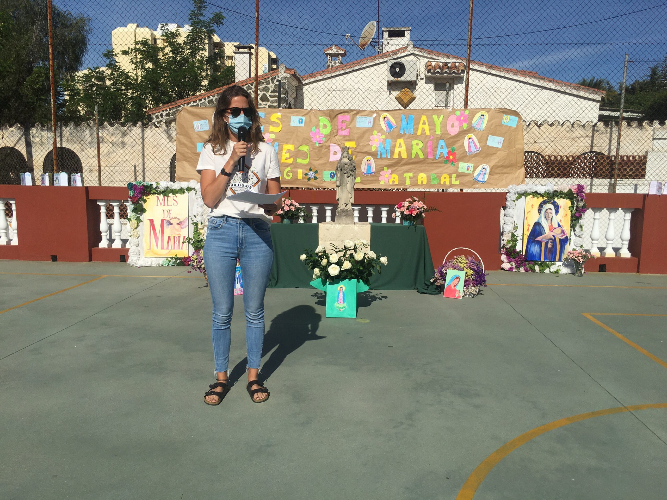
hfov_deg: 61.7
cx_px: 334
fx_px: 559
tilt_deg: -7.6
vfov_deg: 48.2
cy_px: 250
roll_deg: -0.6
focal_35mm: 29
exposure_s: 1/4808
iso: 25
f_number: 2.2
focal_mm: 4.15
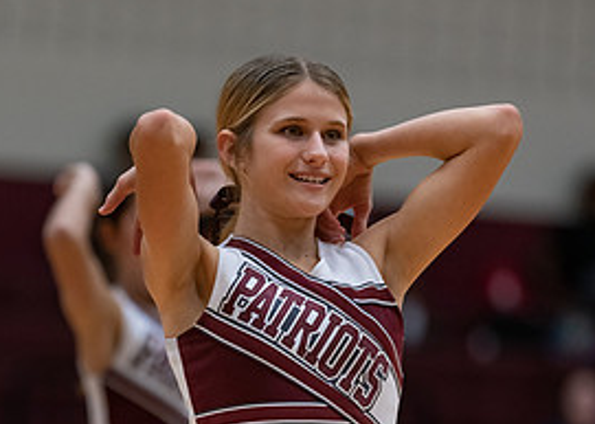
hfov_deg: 6.7
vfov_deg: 4.7
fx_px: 5115
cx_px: 167
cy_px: 393
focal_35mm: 303
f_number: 1.8
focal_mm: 135
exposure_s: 1/1000
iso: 1250
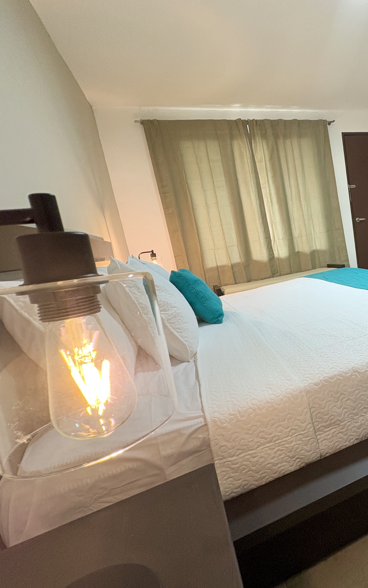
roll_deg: +8.7
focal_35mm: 20
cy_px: 294
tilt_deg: -11.0
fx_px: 321
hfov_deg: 53.4
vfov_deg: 85.1
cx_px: 321
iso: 250
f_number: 2.2
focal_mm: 2.22
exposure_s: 1/60
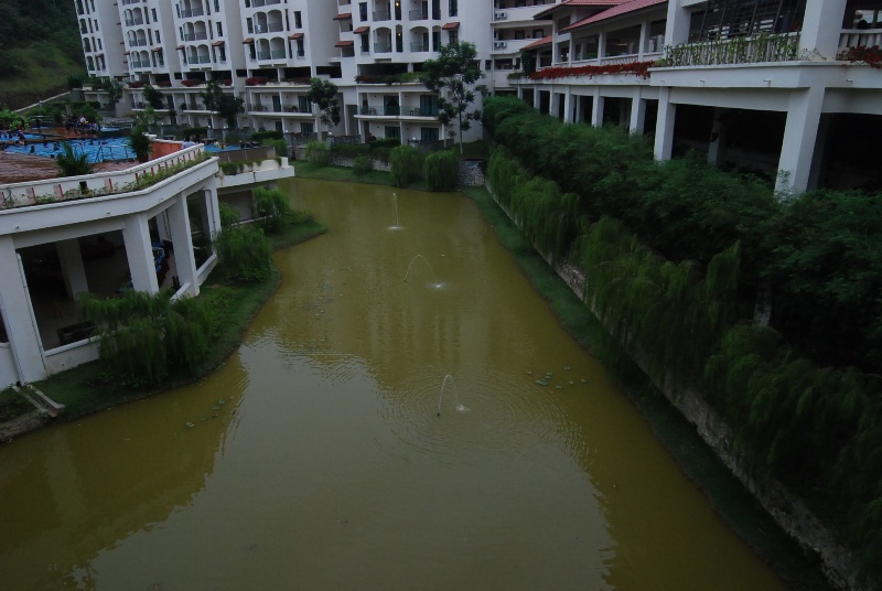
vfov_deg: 53.3
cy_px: 296
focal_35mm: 24
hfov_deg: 73.7
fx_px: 589
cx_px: 441
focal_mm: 16
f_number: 18
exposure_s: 1/60
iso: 800
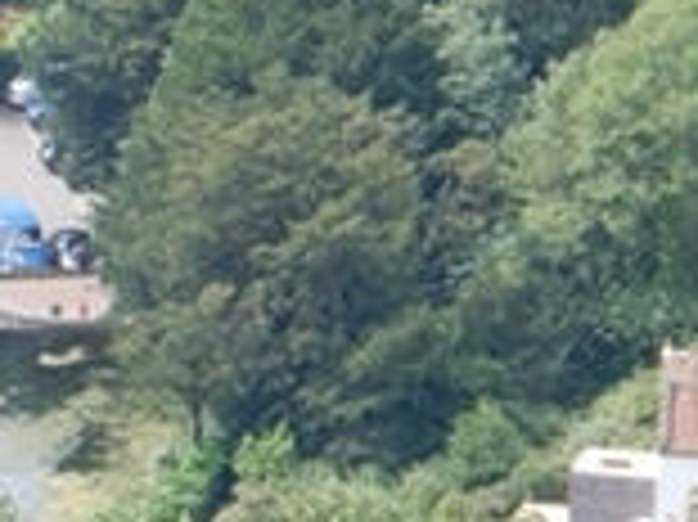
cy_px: 322
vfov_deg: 2.0
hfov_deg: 2.7
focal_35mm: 740
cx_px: -239
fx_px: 14910
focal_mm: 29.2
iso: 125
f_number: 6
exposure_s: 1/160
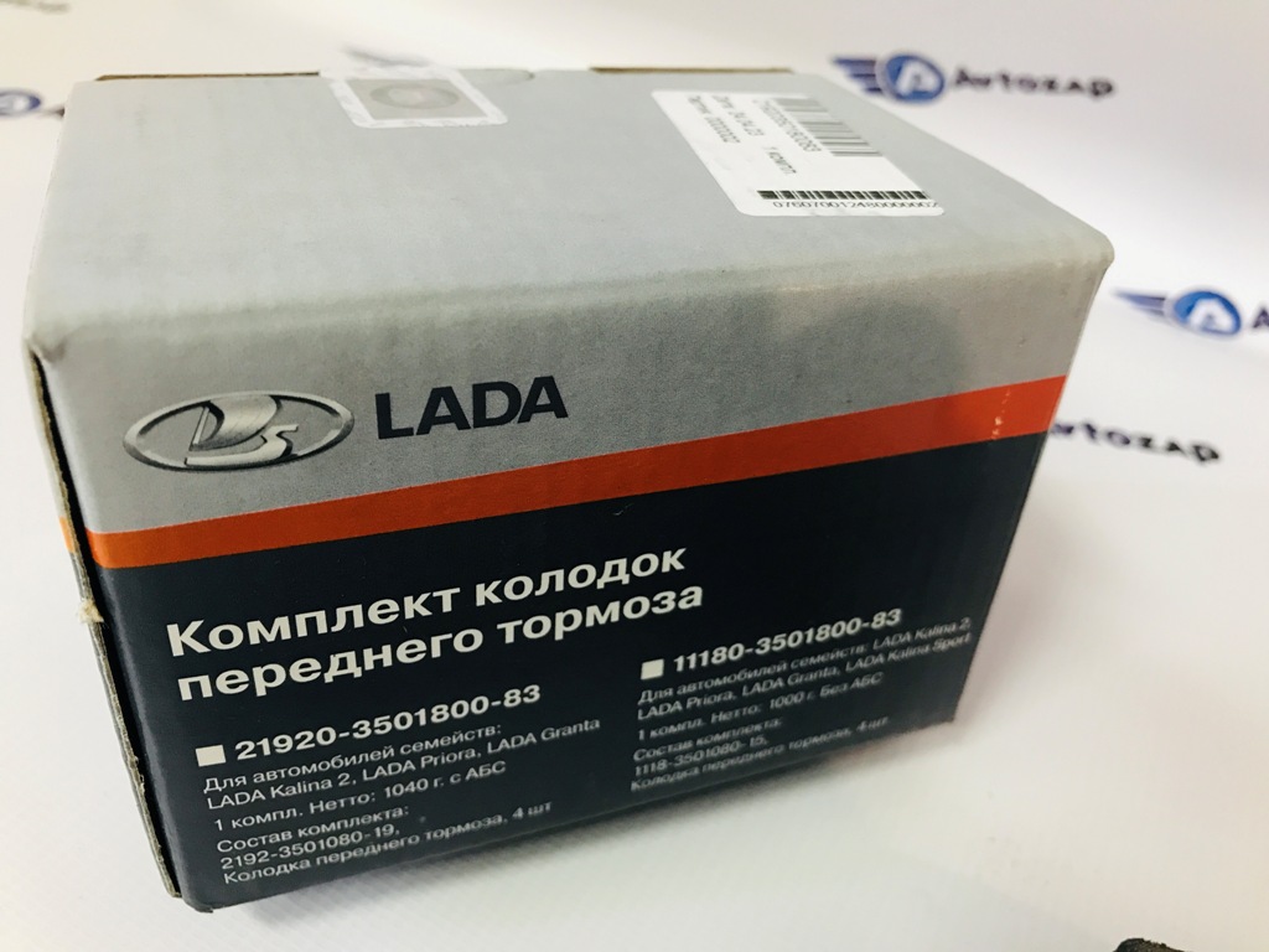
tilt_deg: -38.4
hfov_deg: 63.4
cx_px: 634
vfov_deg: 49.7
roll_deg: -8.8
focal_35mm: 28
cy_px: 476
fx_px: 1026
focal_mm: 3.99
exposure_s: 1/17
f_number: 1.8
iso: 64
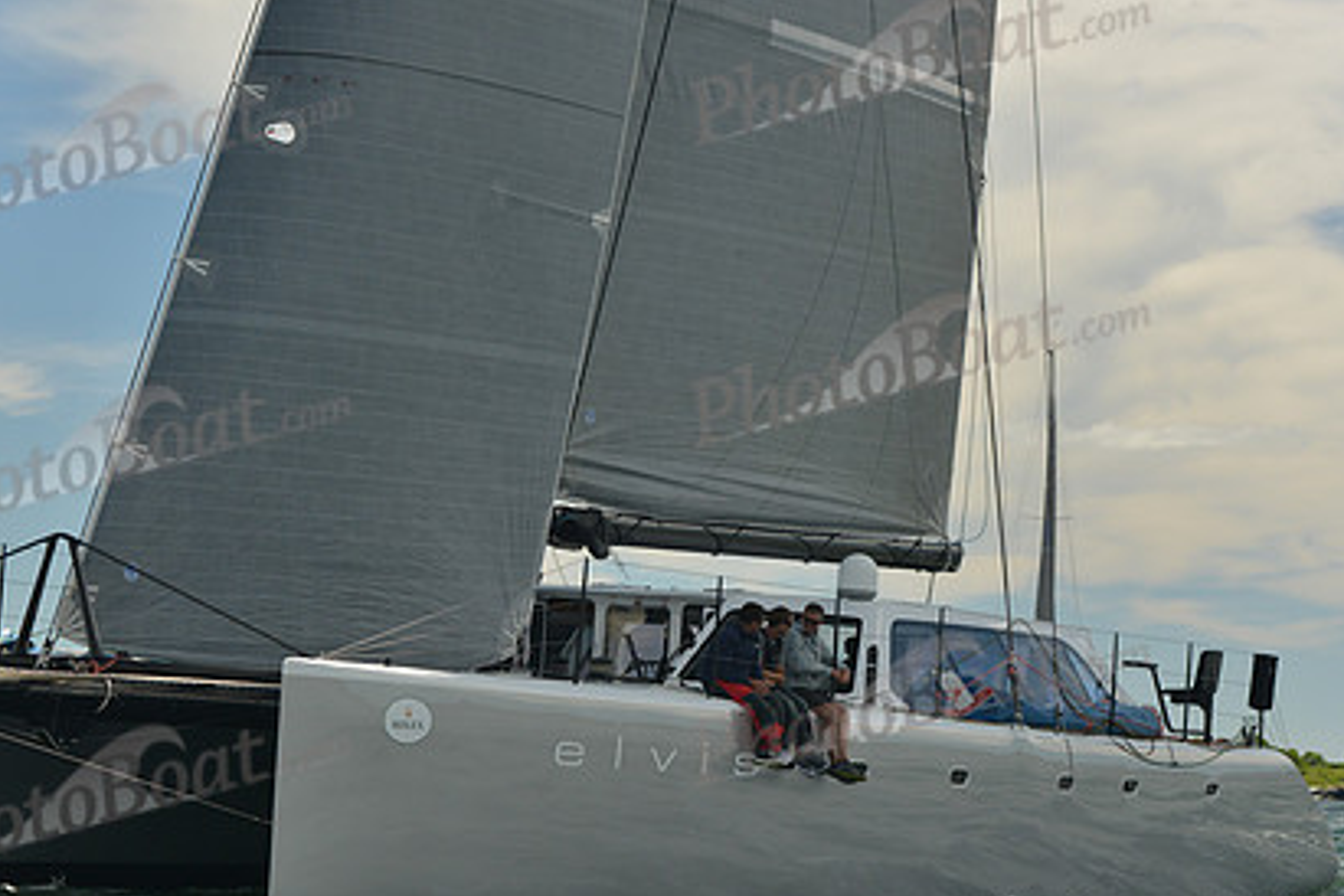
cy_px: 577
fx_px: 5376
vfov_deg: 9.5
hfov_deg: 14.2
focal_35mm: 144
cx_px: 523
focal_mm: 102
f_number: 5
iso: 400
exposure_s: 1/1000
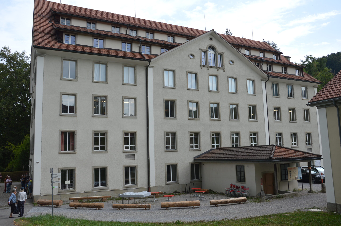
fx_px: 298
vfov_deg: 41.6
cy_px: 113
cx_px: 170
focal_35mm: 32
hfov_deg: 59.5
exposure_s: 1/160
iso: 100
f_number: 6.3
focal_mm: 21
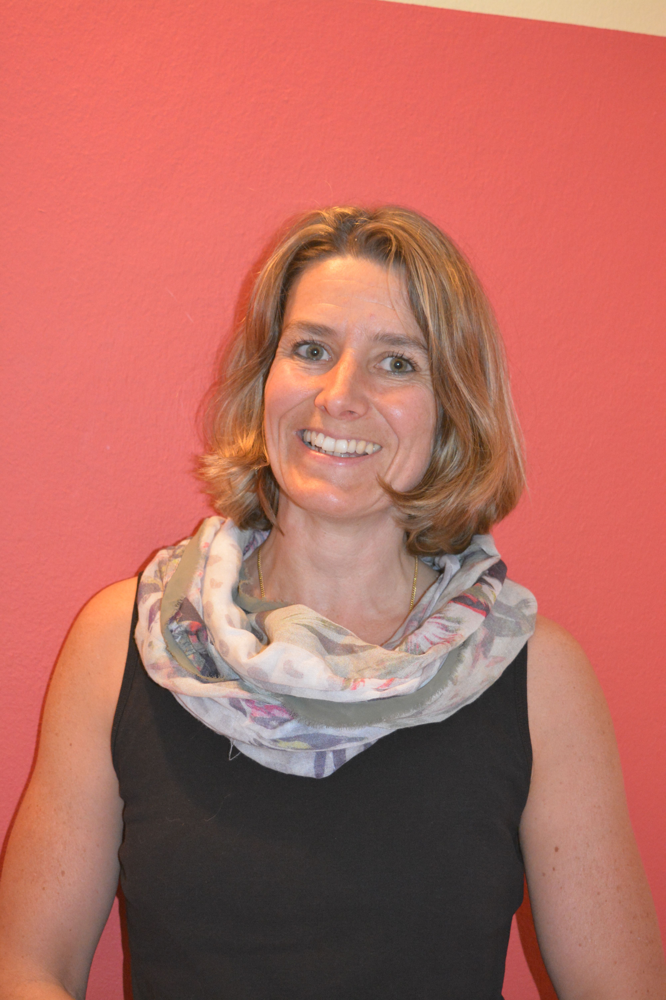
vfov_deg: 33.4
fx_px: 1665
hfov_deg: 22.6
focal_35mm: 60
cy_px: 500
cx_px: 333
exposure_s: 1/60
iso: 3200
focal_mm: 40
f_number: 5
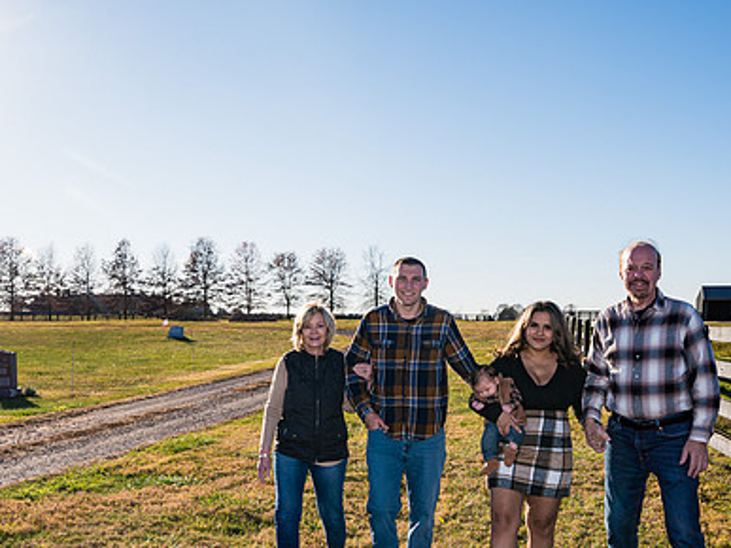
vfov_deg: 34.8
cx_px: 351
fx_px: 866
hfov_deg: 45.8
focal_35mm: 41
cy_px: 357
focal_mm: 28
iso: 100
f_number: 9
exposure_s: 1/200
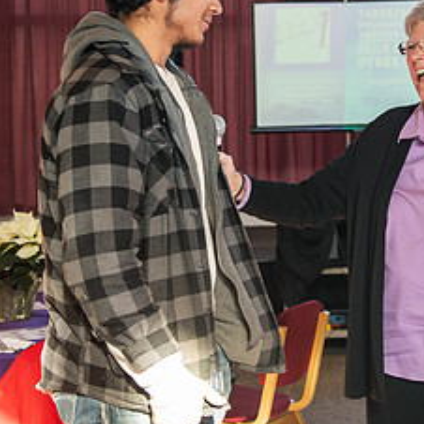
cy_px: 132
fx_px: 1150
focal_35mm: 83
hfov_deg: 20.1
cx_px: 439
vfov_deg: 20.8
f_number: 3.5
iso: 1000
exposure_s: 1/250
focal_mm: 38
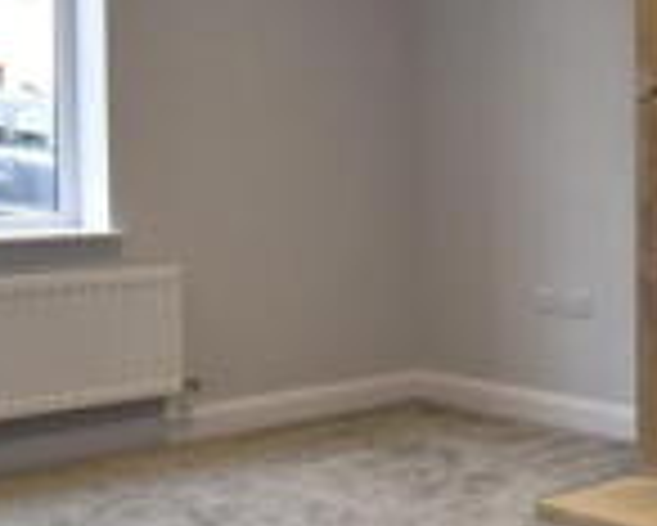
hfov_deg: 27.8
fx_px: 1226
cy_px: 187
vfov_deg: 24.2
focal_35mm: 63
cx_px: 695
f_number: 4
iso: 500
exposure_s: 1/60
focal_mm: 10
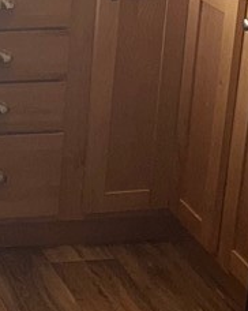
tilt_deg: -16.3
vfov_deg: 16.6
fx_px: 1047
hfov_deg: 12.5
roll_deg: +0.3
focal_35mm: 114
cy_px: 15
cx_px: -180
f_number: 1.6
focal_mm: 5.1
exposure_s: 1/188
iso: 32
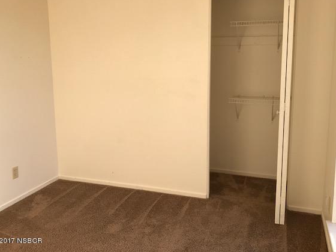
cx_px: 182
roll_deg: +0.3
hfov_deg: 56.7
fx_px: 311
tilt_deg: -8.4
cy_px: 109
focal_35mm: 32
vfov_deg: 44.1
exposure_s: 1/163
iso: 20
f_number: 1.8
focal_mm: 3.99
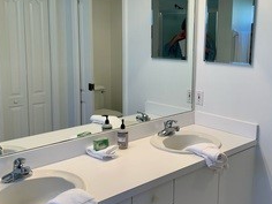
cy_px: 92
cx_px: 150
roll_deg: -0.2
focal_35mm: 44
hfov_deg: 42.9
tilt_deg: -8.2
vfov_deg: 32.9
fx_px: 346
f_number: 1.8
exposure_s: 1/120
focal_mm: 4.25
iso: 50
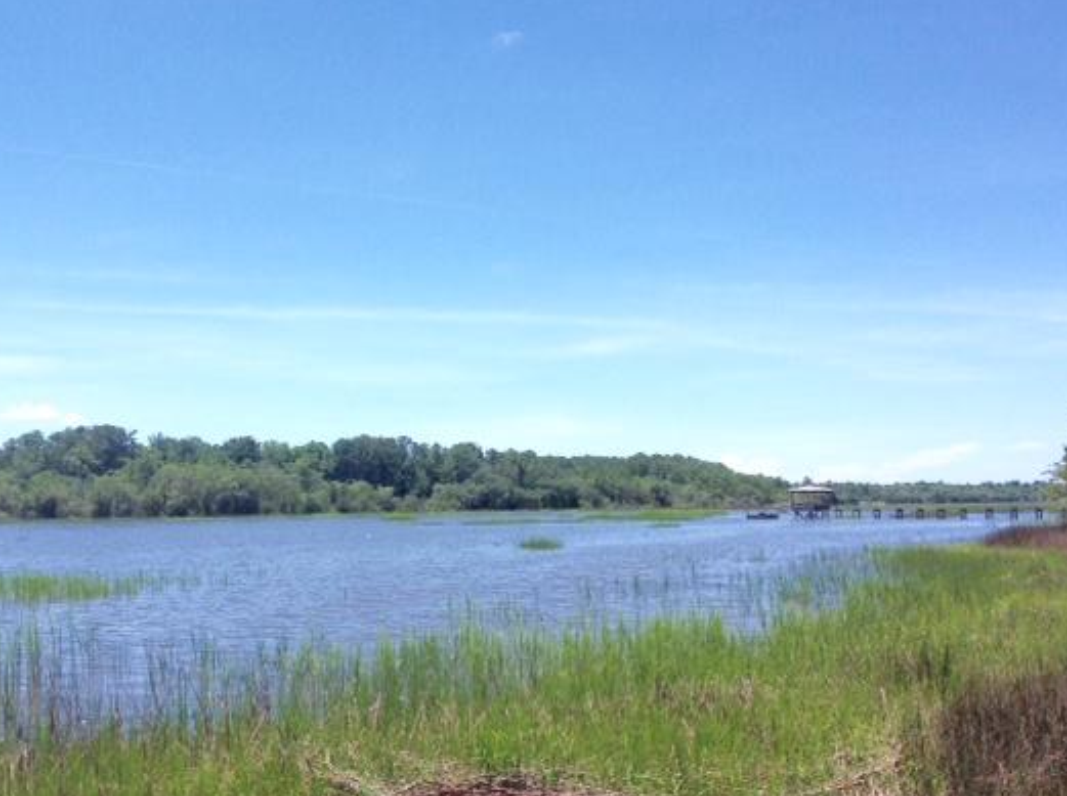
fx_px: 1323
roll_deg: -0.3
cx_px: 524
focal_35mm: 43
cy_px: 444
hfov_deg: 43.9
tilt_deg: +5.4
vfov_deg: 33.5
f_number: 2.4
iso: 50
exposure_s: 1/1779
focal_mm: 4.28
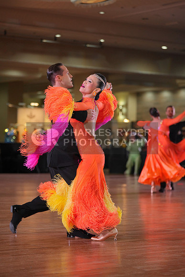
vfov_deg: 20.8
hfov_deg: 14.0
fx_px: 755
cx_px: 92
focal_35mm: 98
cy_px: 138
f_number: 2.8
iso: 640
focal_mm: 98
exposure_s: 1/400
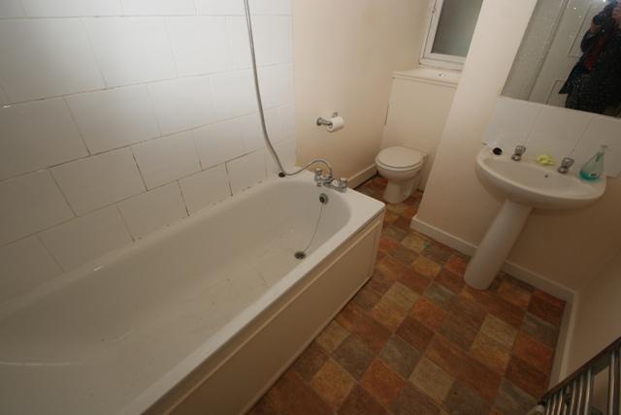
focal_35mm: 15
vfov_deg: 77.4
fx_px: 259
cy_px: 208
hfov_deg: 100.3
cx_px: 310
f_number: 5.6
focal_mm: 10
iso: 400
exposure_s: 1/60
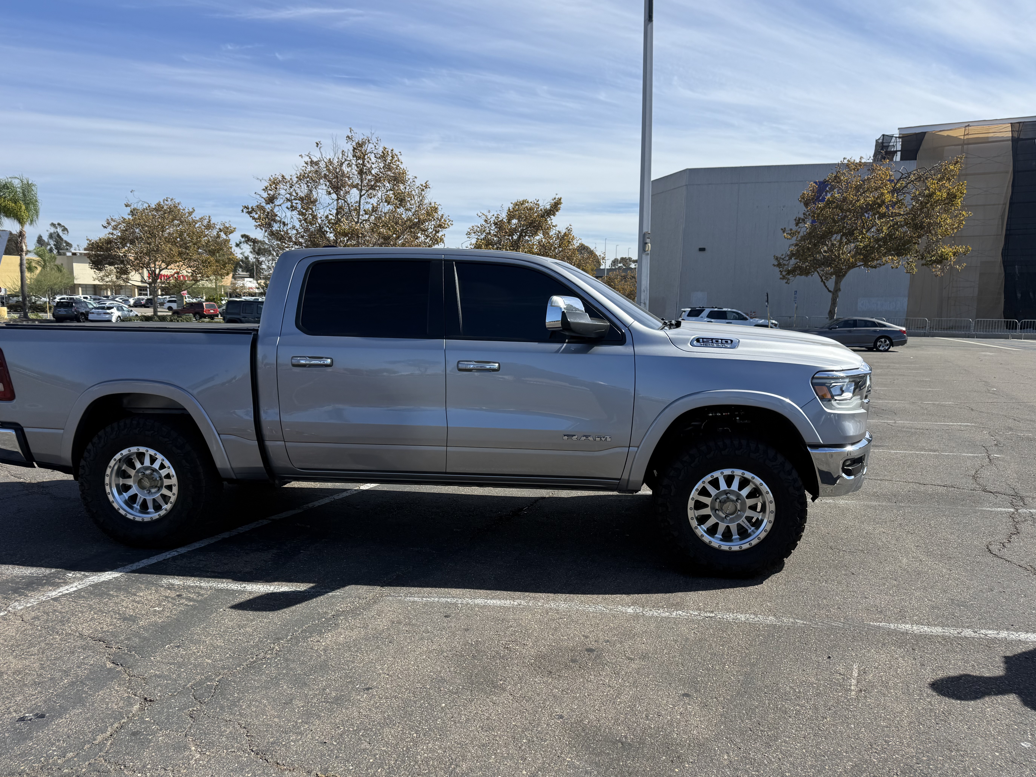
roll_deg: -0.9
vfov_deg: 54.9
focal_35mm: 25
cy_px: 398
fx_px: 748
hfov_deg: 69.4
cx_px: 503
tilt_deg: -5.7
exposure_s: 1/4673
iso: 80
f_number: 1.78
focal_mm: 6.76
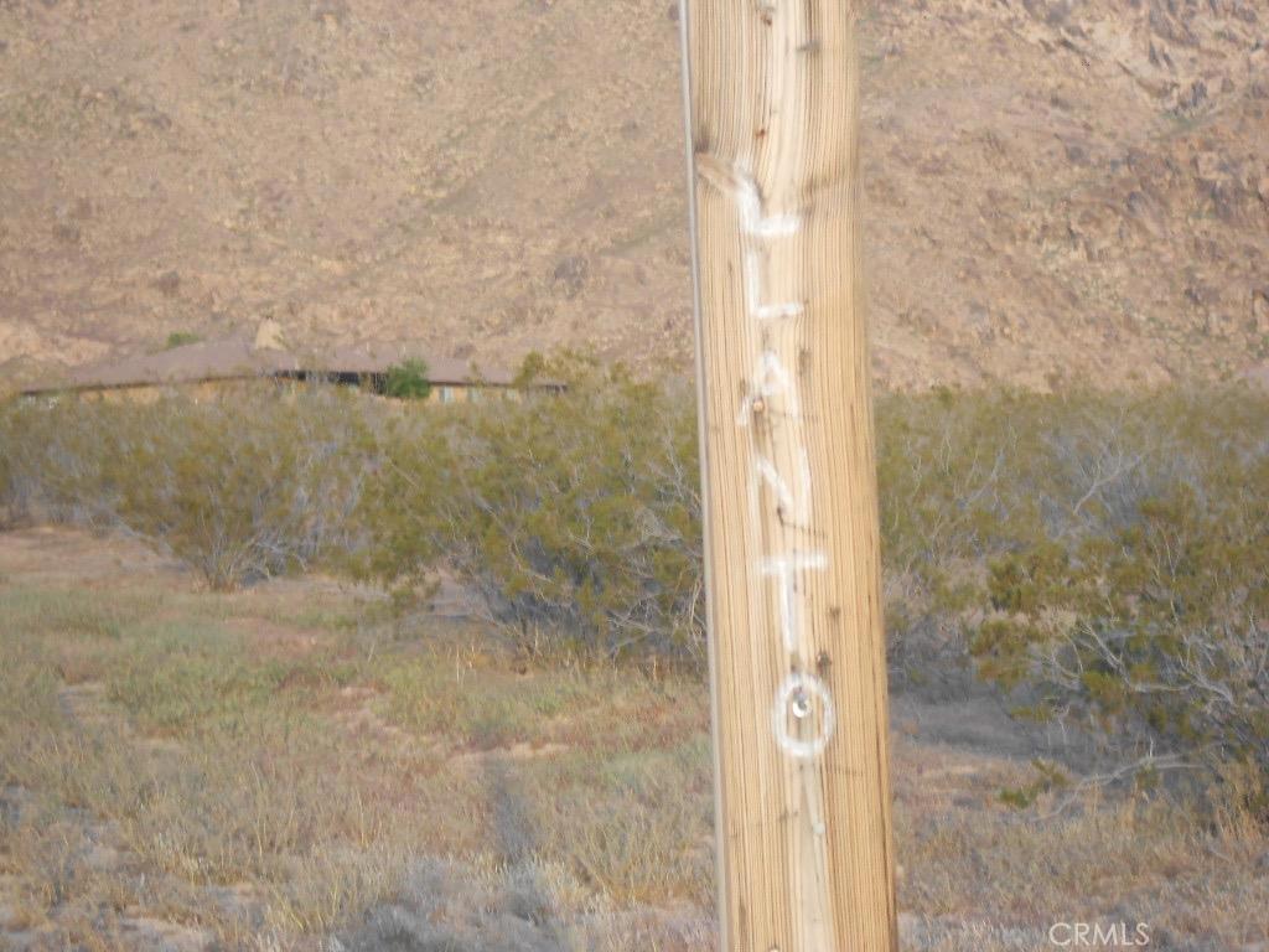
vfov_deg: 11.4
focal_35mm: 130
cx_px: 634
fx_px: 4766
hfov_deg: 15.2
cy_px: 476
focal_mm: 23
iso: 160
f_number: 6.5
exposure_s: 1/60
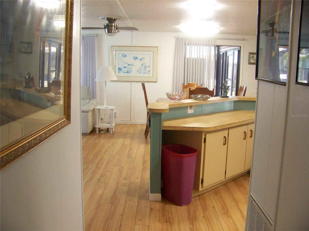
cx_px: 154
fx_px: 321
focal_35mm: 36
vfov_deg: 39.7
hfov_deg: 51.4
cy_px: 116
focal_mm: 5.85
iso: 250
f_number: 2.8
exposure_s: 1/30
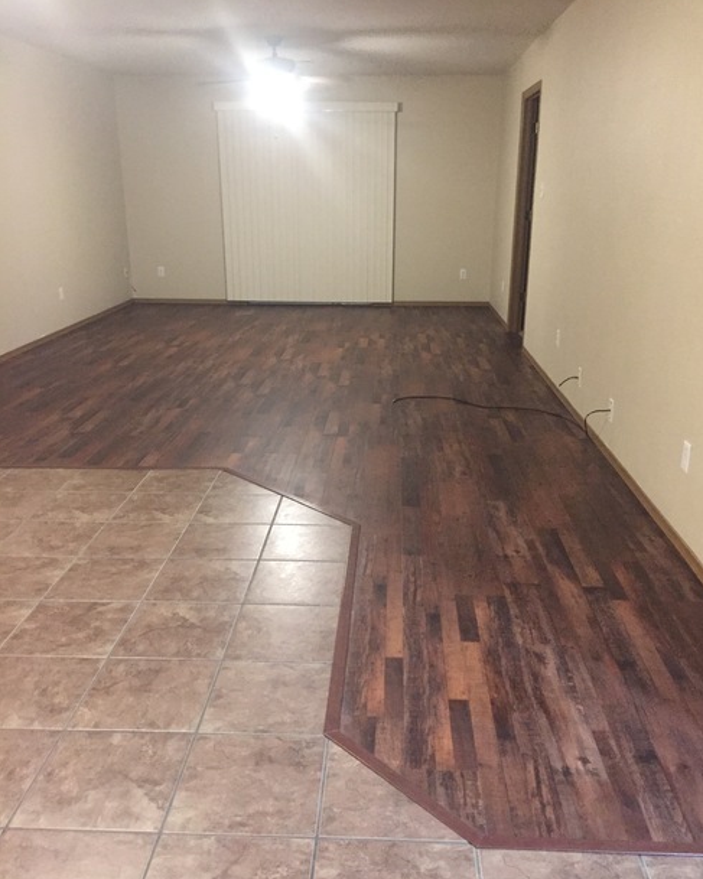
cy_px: 464
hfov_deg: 47.1
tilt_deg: -18.1
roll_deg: +0.1
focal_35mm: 31
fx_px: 806
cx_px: 359
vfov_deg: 57.2
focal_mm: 4.15
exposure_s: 1/15
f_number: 2.2
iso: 320
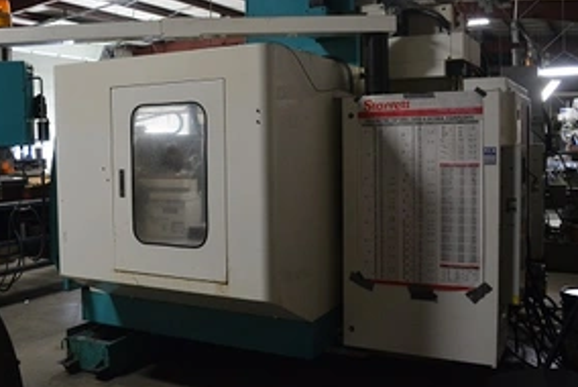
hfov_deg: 50.3
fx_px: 611
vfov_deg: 35.1
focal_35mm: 38
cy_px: 168
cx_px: 232
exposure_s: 1/100
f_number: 3.5
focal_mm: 18
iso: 1600
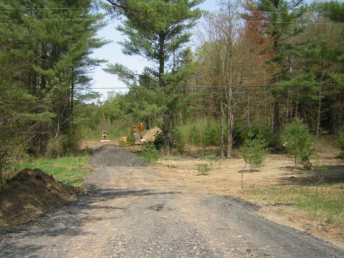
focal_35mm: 36
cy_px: 129
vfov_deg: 39.7
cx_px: 172
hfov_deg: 51.4
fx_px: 358
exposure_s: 1/230
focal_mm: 4.7
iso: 50
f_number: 5.2
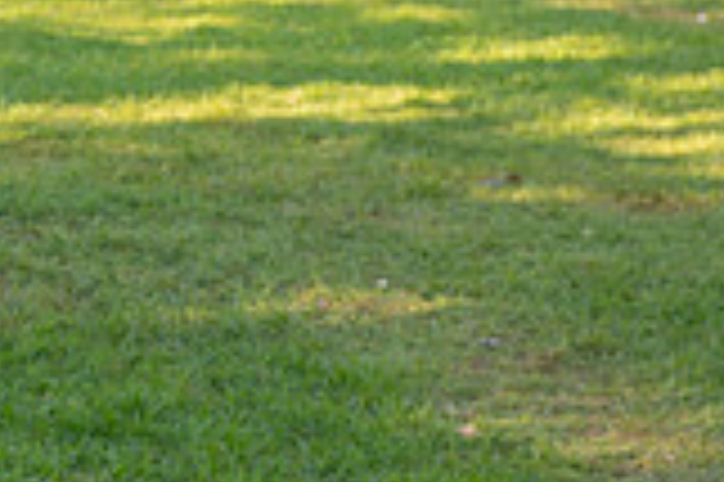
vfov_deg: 8.6
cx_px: -490
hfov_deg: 12.1
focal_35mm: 159
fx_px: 3194
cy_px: 255
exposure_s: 1/200
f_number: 5.6
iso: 200
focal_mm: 44
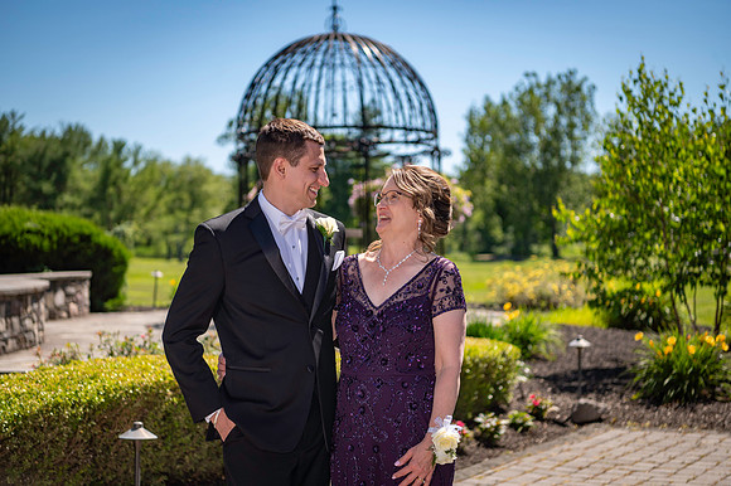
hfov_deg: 28.9
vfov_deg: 19.4
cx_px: 366
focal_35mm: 70
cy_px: 243
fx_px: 1421
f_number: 3.2
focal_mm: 70
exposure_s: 1/2500
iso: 100
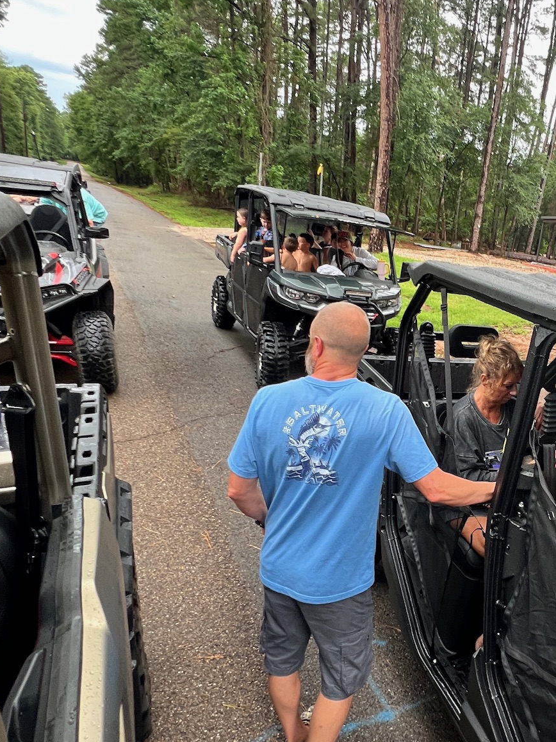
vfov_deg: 73.9
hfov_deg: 52.8
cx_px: 485
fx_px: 493
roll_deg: -8.8
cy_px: 393
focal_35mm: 23
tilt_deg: -20.4
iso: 100
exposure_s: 1/99
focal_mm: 1.57
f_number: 1.8
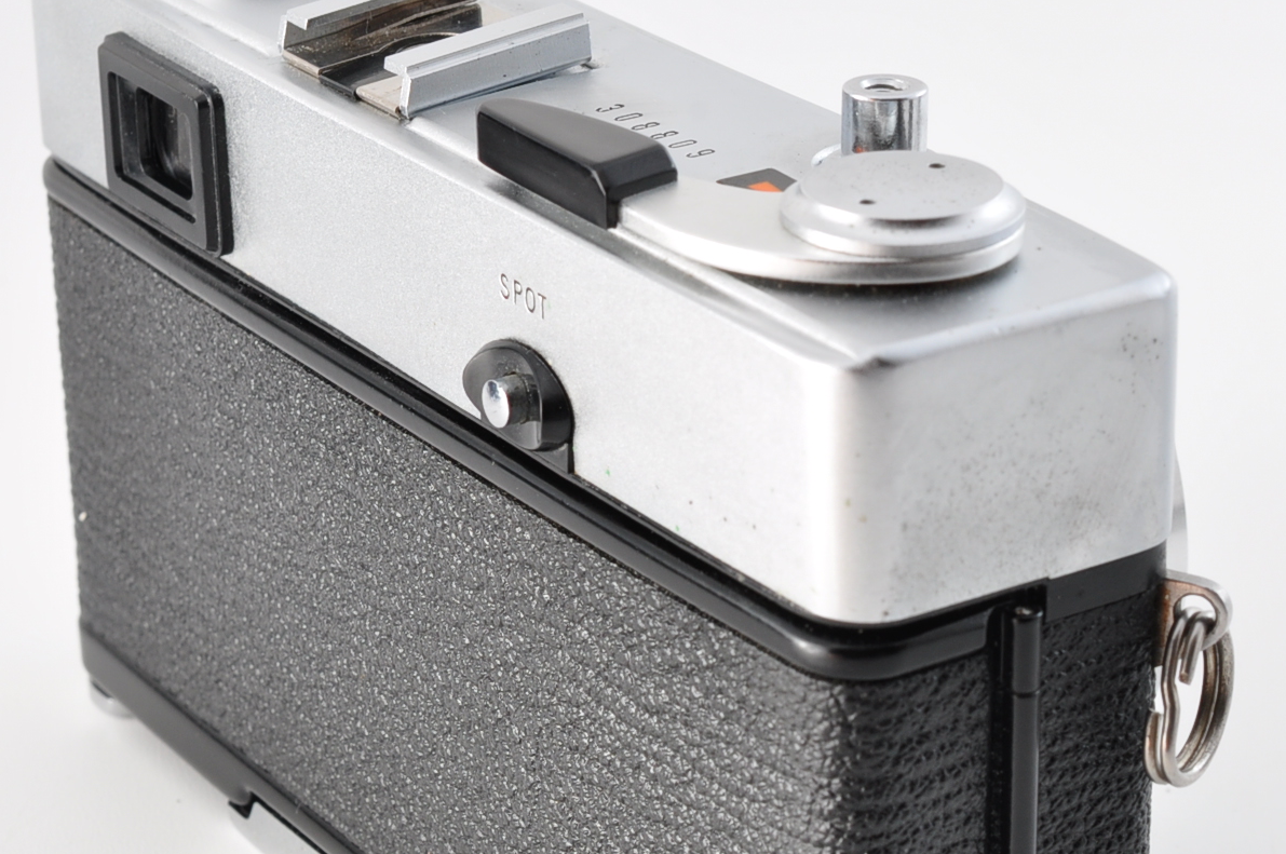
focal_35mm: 108
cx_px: 609
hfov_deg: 18.9
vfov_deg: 12.6
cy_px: 584
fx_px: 3853
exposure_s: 1/200
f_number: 14
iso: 200
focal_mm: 40
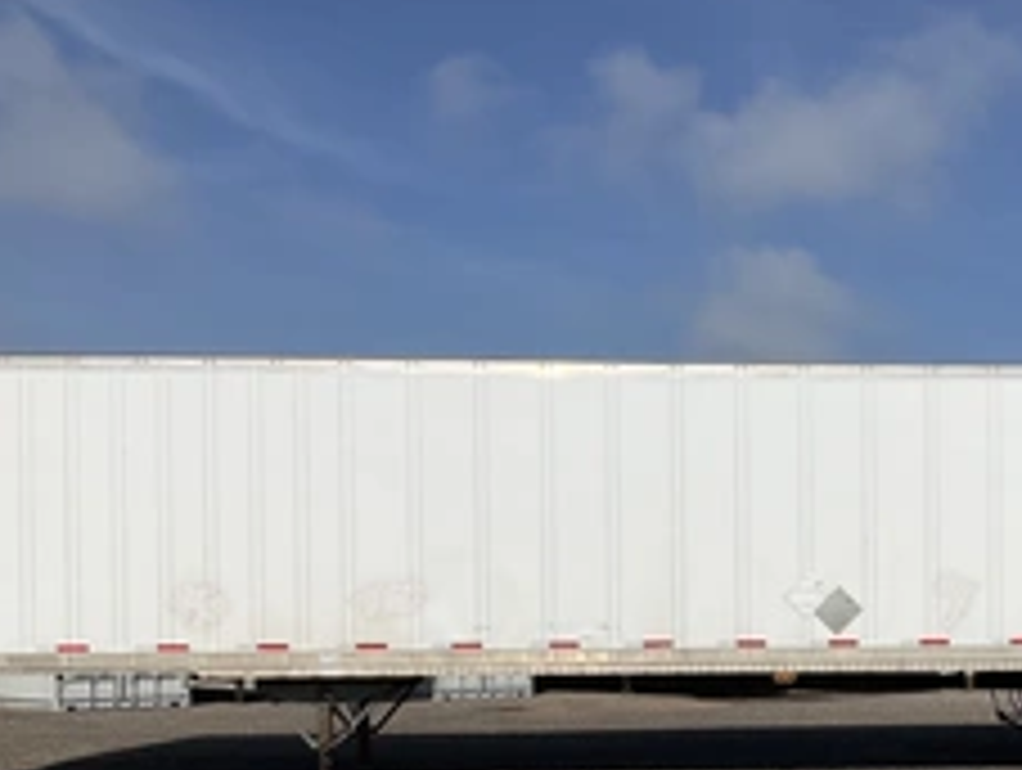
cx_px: 788
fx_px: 1508
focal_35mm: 51
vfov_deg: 27.9
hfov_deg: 36.4
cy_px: 644
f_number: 1.8
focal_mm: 3
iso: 25
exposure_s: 1/5263
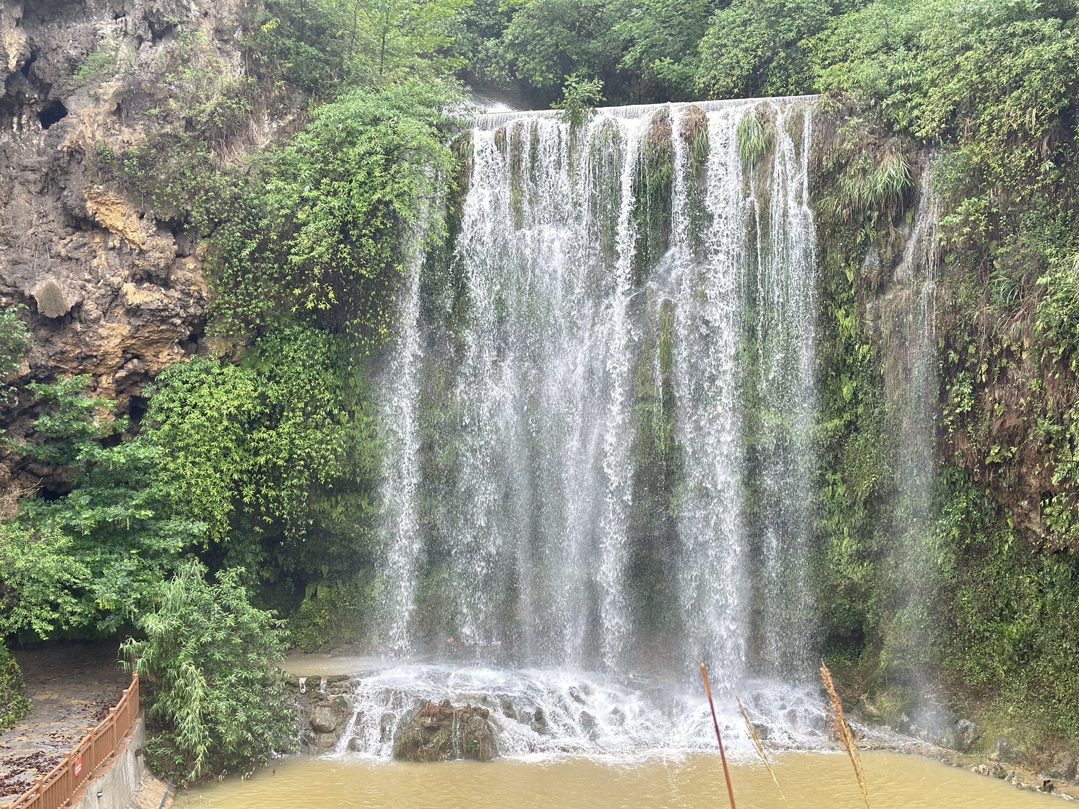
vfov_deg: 30.3
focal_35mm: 48
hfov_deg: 39.7
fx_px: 1496
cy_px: 404
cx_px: 540
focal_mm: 6.86
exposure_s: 1/253
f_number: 1.78
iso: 80
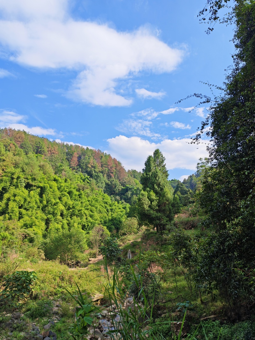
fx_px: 236
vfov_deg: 71.6
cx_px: 128
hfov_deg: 56.8
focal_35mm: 24
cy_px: 170
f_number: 1.9
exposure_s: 1/680
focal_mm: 6.12
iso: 50
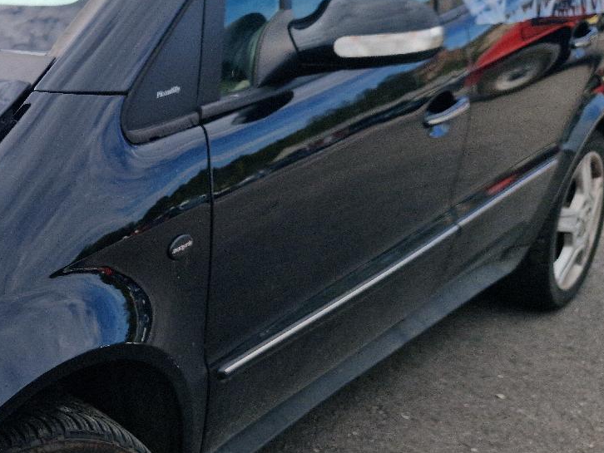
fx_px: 995
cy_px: 264
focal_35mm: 57
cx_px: -72
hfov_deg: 30.0
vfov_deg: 25.6
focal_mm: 5.4
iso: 50
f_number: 1.8
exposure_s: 1/833
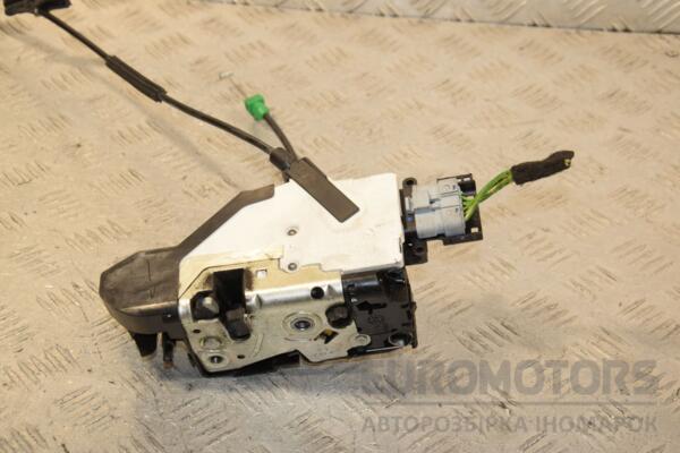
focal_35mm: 75
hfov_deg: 27.0
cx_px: 340
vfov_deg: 18.2
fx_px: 1417
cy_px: 226
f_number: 7.1
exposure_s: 1/200
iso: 800
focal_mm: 50
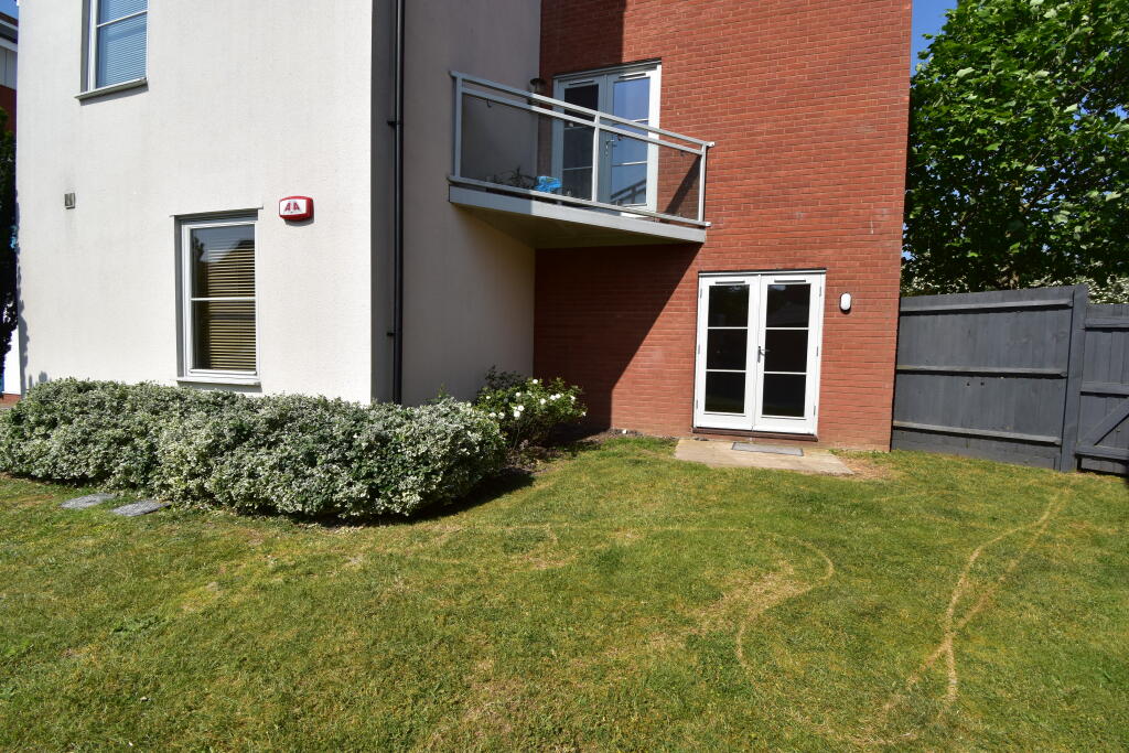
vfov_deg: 77.3
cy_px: 376
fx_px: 470
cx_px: 564
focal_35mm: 15
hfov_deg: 100.4
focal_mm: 10
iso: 400
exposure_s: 1/500
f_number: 11
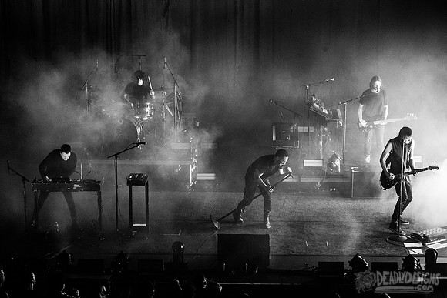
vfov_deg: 13.9
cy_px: 150
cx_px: 218
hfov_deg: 20.7
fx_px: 1225
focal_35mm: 99
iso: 3200
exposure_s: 1/800
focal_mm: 86
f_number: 4
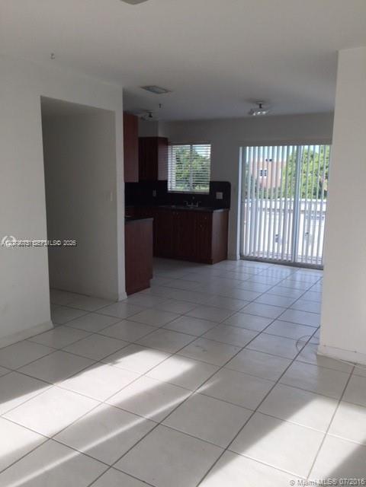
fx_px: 409
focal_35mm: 29
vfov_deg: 61.7
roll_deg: -0.2
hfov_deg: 48.2
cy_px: 244
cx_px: 183
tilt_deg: -10.0
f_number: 2.2
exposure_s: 1/430
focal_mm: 4.15
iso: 32
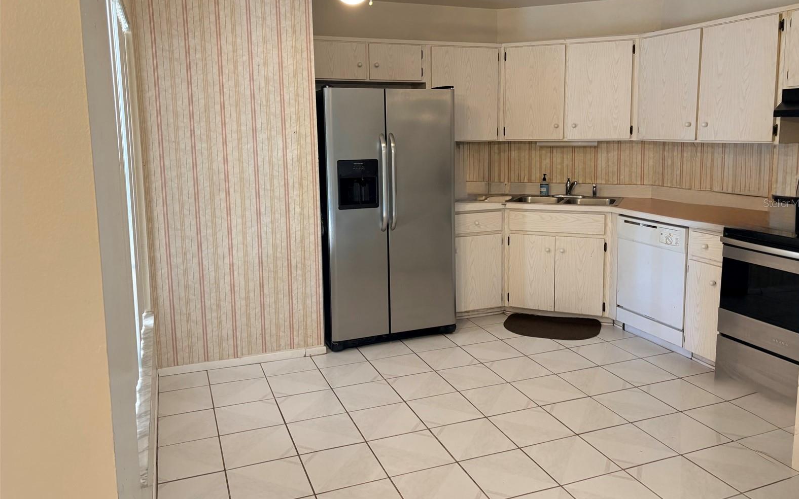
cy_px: 203
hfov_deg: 66.5
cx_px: 405
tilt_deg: -6.9
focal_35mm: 28
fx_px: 610
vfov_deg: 44.3
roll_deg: +2.2
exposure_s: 1/60
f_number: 1.6
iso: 125
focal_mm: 5.96
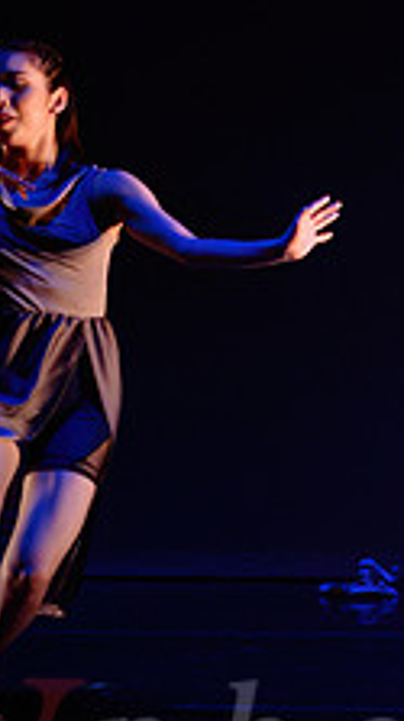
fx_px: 1451
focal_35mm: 76
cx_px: 790
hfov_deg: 13.7
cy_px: 428
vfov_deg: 27.8
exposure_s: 1/400
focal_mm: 24
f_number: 1.4
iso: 1000
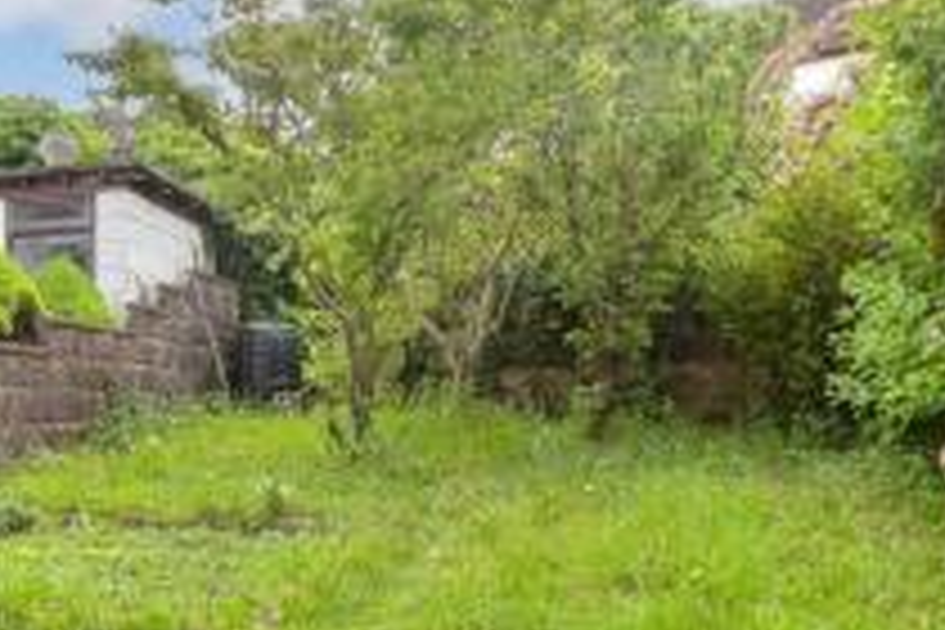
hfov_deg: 55.0
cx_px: 342
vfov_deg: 38.7
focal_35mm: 34
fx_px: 892
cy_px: 376
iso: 160
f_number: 8
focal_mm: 10
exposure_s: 1/60
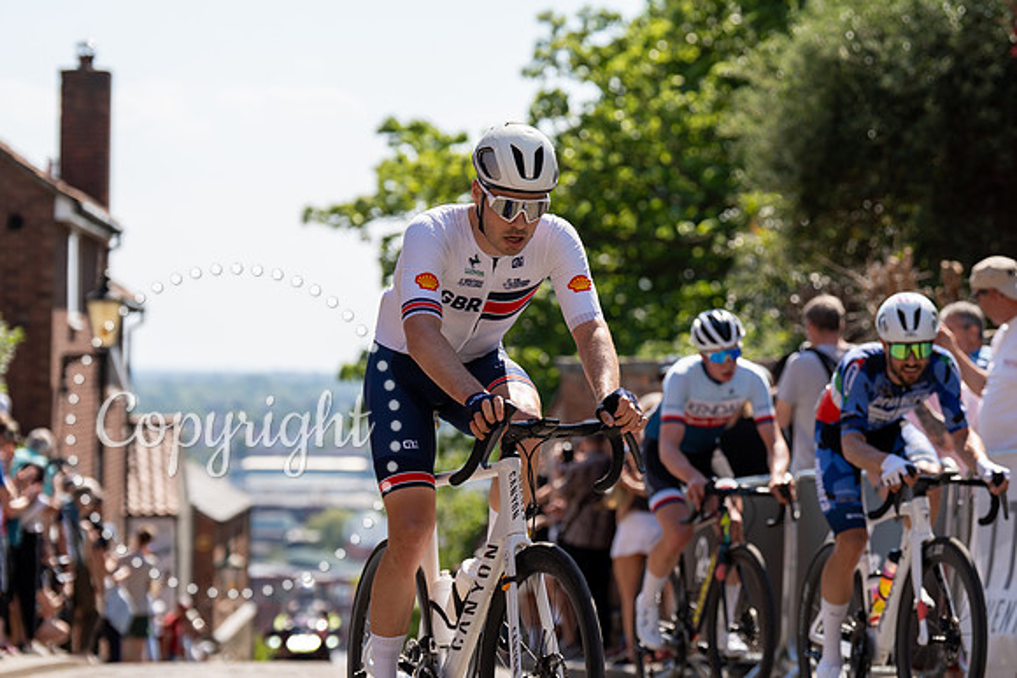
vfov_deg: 12.1
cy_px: 322
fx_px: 3212
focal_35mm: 114
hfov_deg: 18.0
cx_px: 535
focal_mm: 108
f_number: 3.5
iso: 100
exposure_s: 1/1000
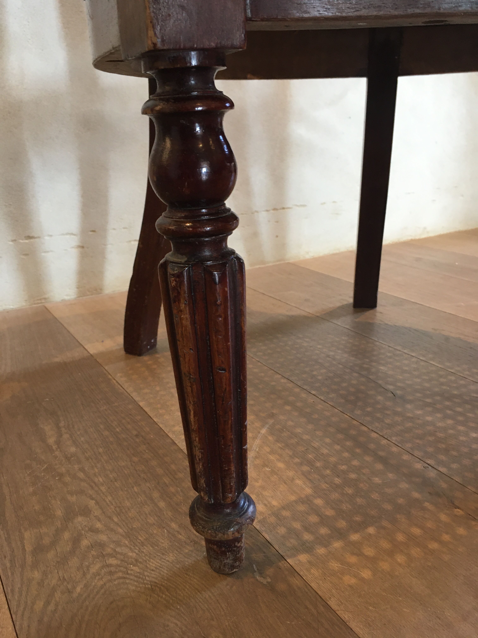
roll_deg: +1.1
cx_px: 239
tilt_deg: -21.3
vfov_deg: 61.7
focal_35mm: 29
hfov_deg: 48.2
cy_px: 319
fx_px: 534
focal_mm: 4.15
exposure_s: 1/33
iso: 125
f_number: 2.2
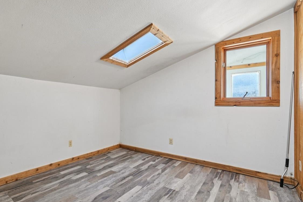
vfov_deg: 61.9
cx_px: 99
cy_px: 102
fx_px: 168
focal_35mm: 20
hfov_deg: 81.0
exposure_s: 1/6
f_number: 8
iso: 400
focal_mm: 14
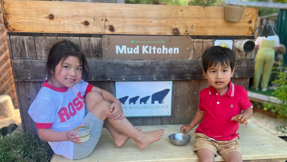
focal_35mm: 30
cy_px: 111
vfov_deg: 38.4
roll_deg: -0.9
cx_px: 149
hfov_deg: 64.3
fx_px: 228
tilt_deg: -17.0
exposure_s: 1/121
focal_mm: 5.7
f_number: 1.5
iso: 32
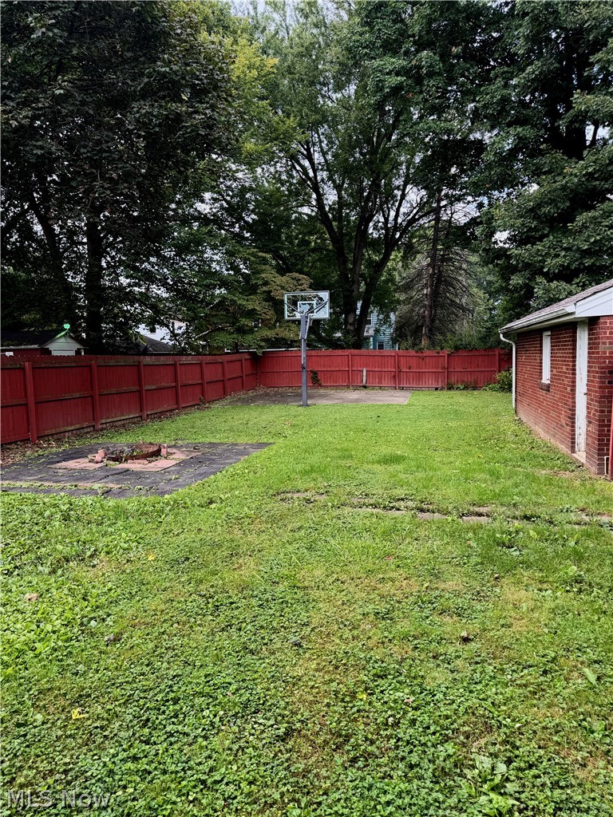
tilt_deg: -6.0
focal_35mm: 24
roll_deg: +1.2
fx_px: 567
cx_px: 306
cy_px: 408
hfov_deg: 56.8
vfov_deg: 71.6
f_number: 1.78
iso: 80
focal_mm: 6.76
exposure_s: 1/464
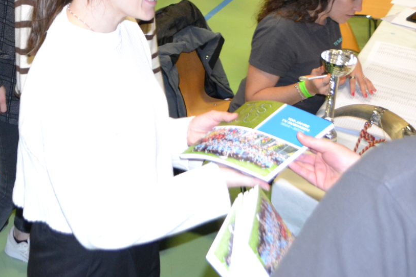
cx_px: 47
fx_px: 786
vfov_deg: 18.7
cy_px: -71
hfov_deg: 28.6
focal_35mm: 68
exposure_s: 1/60
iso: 1400
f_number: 3.5
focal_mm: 18
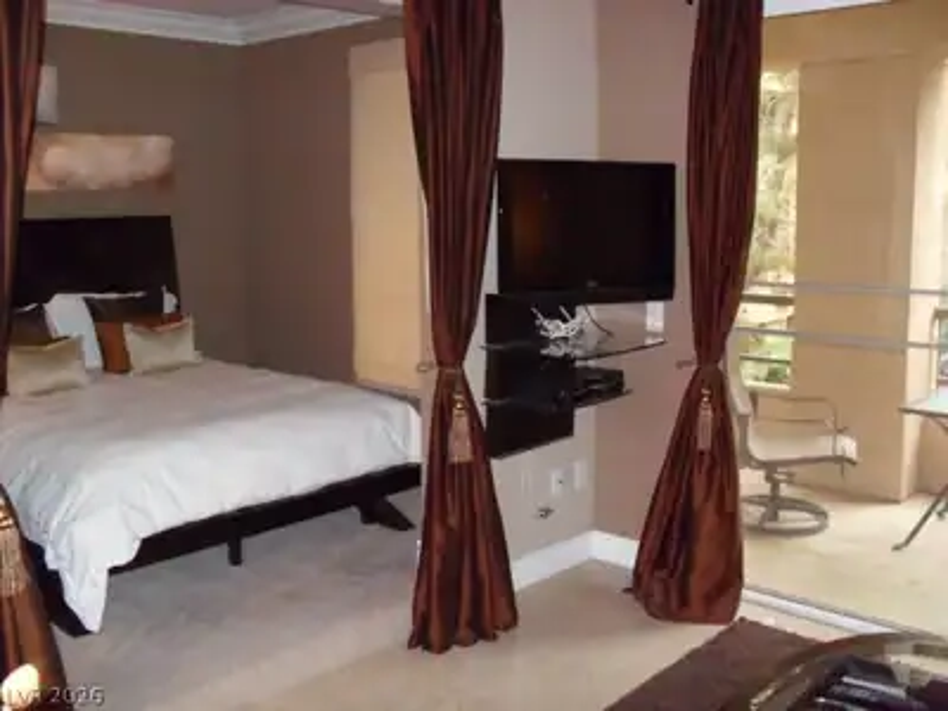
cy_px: 356
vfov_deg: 40.7
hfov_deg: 52.6
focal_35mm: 35
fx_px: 959
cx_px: 474
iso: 480
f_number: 3
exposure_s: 1/45
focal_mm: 6.3
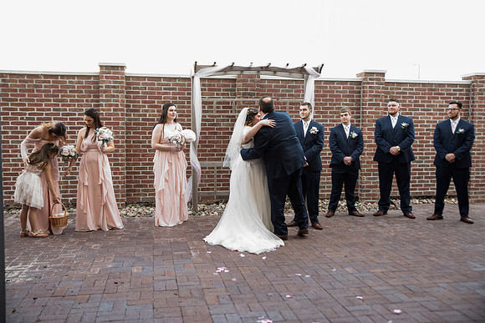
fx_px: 485
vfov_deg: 36.9
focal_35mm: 36
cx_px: 242
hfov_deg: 53.1
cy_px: 162
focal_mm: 36
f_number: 2.8
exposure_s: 1/200
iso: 500
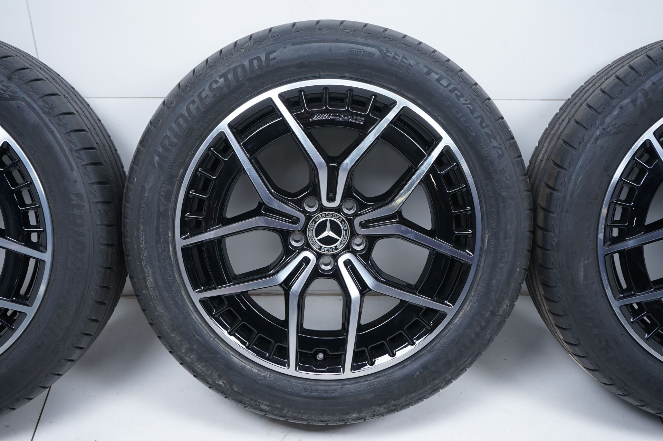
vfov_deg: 31.1
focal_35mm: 43
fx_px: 791
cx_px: 332
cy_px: 220
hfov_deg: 45.5
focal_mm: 43
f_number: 7.1
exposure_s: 1/125
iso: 250
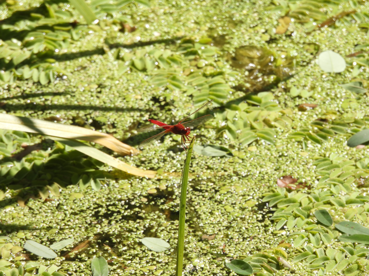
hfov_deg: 2.8
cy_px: 138
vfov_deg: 2.1
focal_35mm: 700
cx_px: 184
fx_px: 7462
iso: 100
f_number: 6.3
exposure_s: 1/320
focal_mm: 125
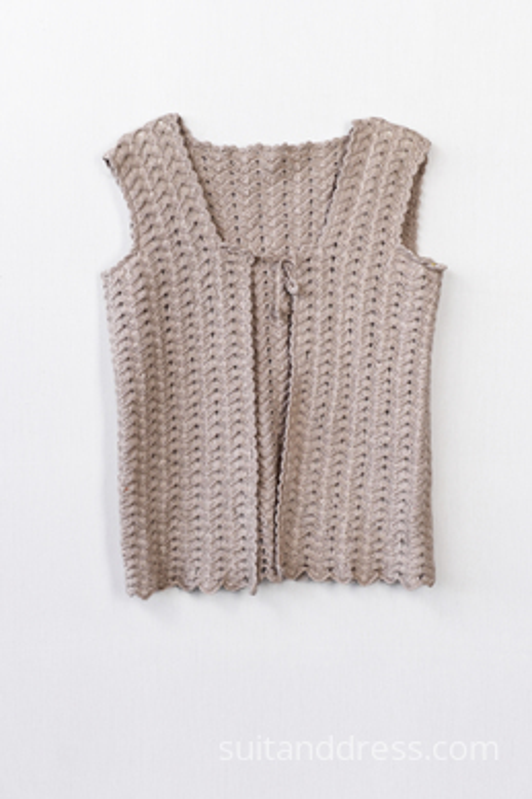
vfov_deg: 41.1
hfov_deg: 28.1
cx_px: 266
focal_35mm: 48
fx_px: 1065
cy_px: 400
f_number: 5.6
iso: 320
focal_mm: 32
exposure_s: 1/80
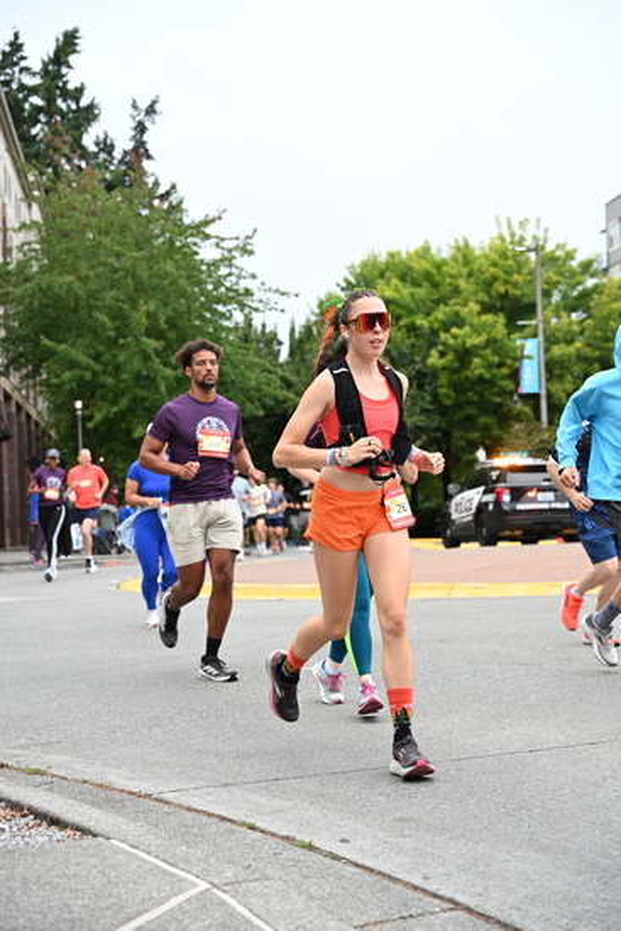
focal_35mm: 57
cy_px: 466
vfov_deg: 35.0
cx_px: 310
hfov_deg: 23.8
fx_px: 1474
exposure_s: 1/800
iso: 1600
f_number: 4
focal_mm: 57
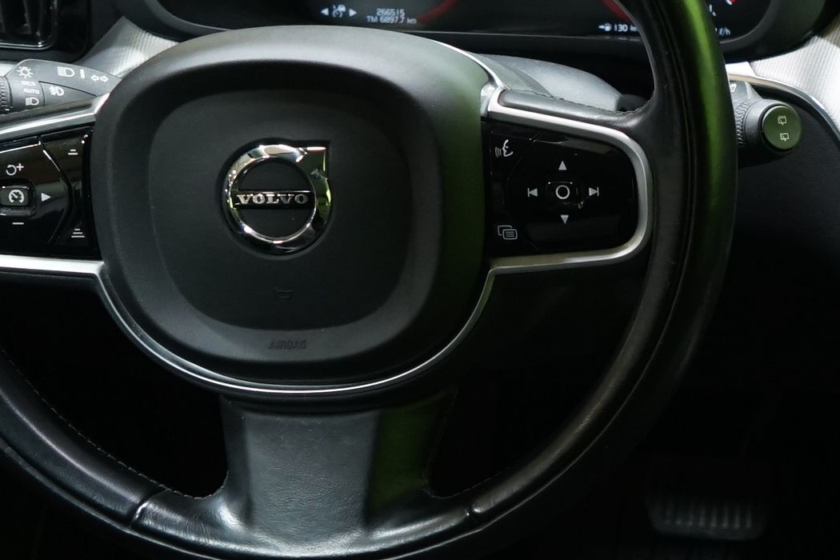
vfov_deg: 15.1
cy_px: 394
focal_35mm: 90
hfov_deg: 19.8
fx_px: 2100
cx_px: 1242
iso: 1250
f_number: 4.5
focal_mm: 24
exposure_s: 1/25
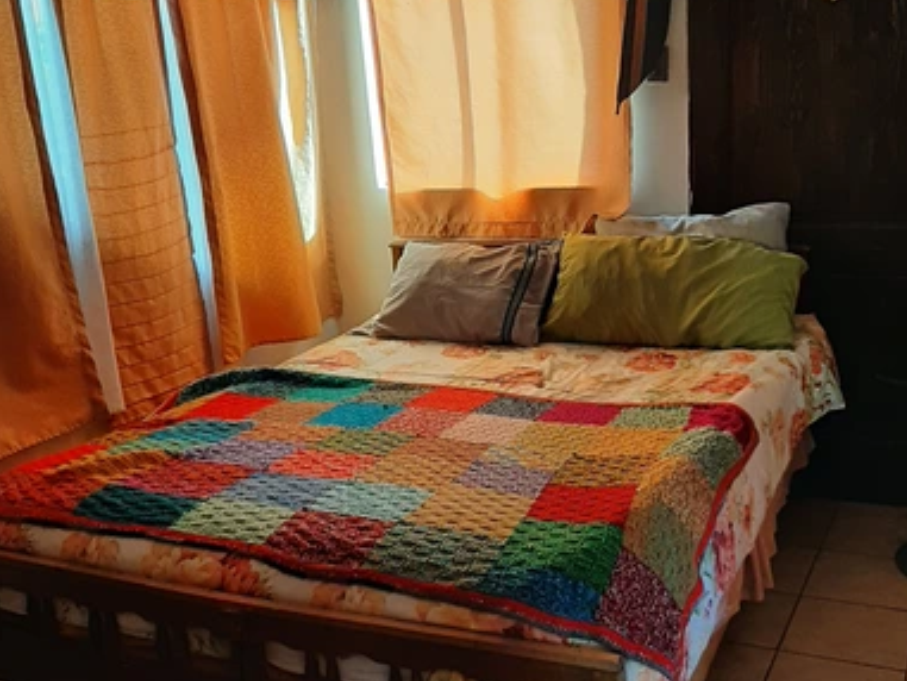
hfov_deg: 59.8
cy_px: 357
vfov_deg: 46.8
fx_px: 786
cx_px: 498
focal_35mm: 30
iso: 40
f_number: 1.7
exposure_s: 1/152
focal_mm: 3.93
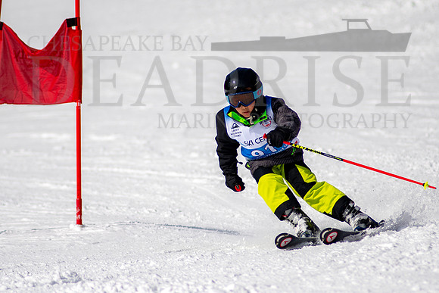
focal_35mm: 645
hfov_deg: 3.2
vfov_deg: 2.1
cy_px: 145
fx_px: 7872
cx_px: 220
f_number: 2.8
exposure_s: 1/6400
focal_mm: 300
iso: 100
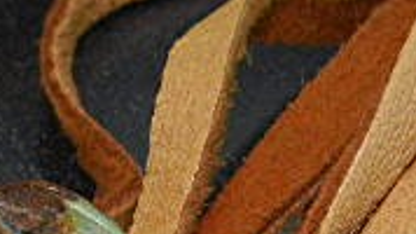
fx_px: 1941
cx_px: -91
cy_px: 410
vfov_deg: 6.7
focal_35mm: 176
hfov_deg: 12.0
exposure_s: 1/30
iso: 800
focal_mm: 8.1
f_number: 7.6
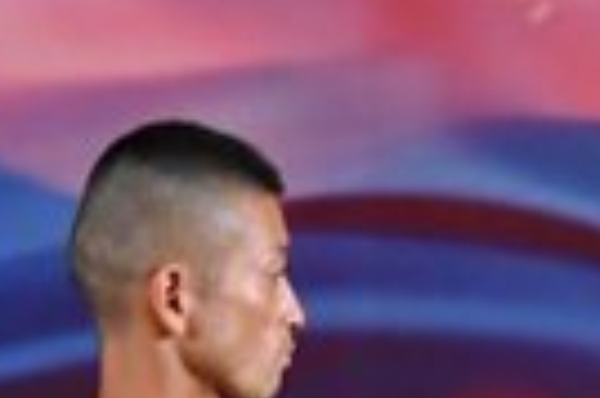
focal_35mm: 1305
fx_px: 21723
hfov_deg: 1.6
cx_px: 951
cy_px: 1042
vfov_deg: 1.0
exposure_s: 1/400
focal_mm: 150
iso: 3200
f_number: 5.6
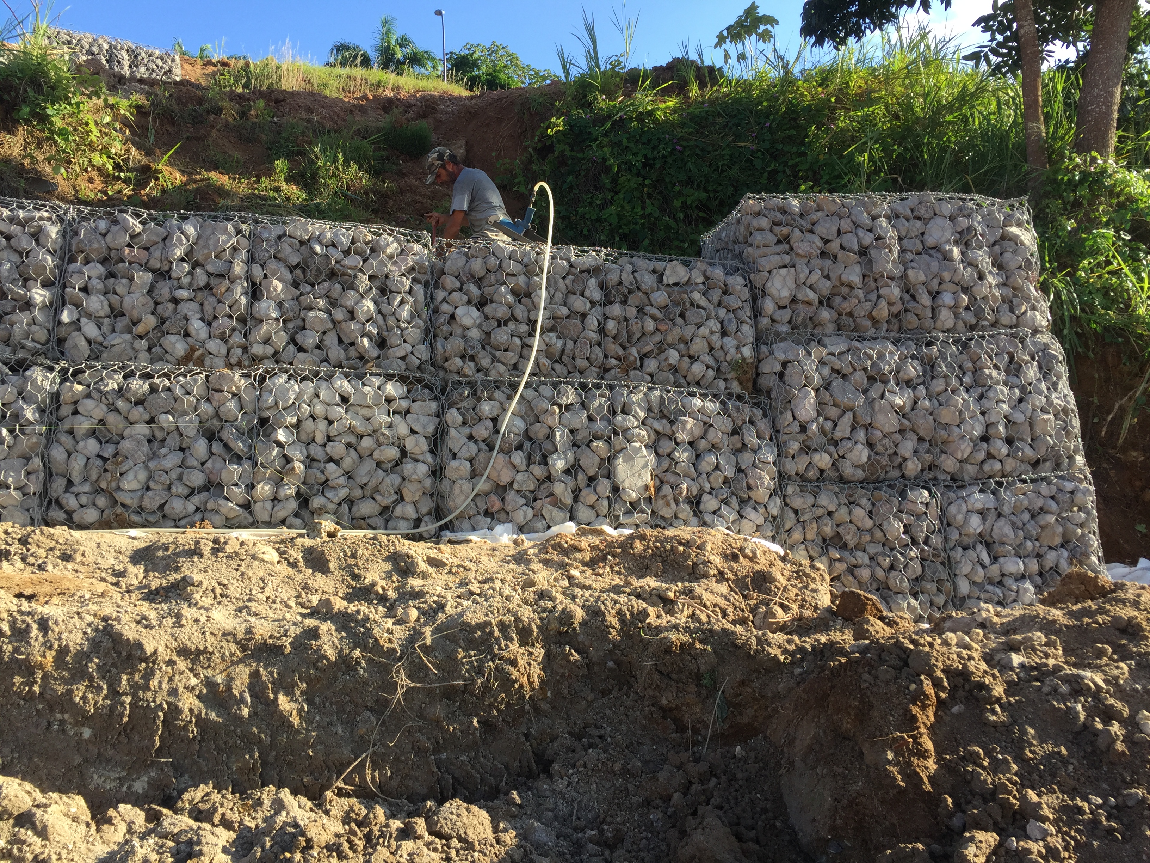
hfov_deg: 61.7
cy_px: 432
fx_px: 963
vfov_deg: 48.2
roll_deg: -0.1
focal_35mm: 29
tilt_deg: +4.4
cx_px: 575
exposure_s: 1/534
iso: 32
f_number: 2.2
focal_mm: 4.15
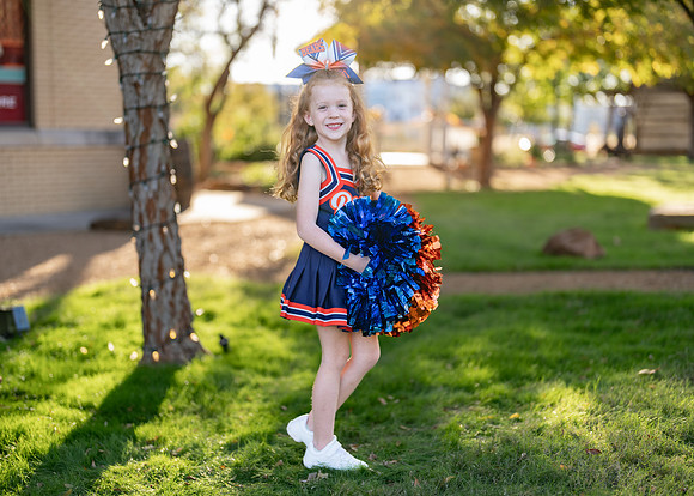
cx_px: 347
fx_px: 1032
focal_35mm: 52
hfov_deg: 37.2
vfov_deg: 27.0
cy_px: 248
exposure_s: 1/1000
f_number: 1.2
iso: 100
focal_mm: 50
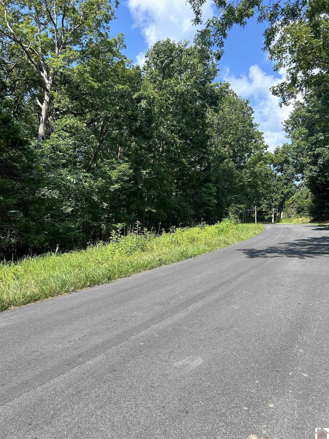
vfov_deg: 67.3
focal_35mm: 26
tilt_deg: +0.0
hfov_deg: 53.1
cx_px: 164
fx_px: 329
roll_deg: -4.0
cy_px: 220
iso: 50
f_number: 1.5
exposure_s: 1/1079
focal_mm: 5.7
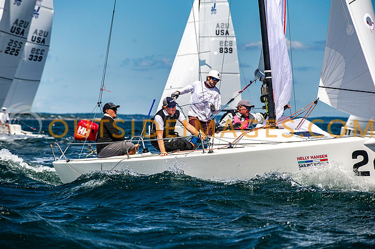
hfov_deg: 10.3
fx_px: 2082
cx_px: 188
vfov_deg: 6.9
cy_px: 124
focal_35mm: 200
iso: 500
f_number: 5.6
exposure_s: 1/4000
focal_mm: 200
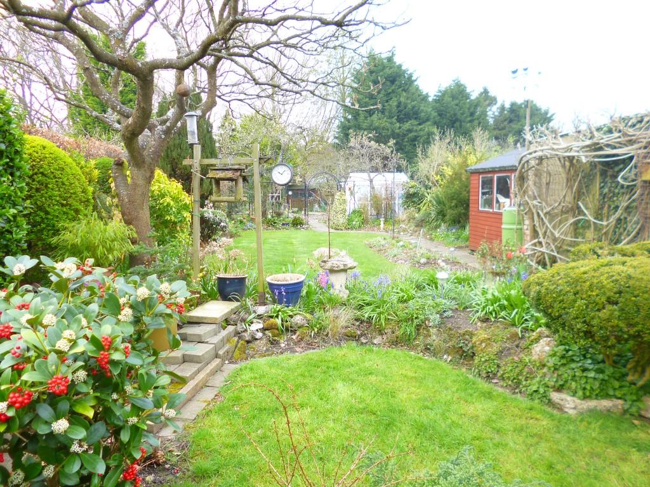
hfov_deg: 71.6
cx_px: 325
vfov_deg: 56.8
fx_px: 451
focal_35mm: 24
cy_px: 244
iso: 100
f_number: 2.5
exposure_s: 1/125
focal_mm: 4.3
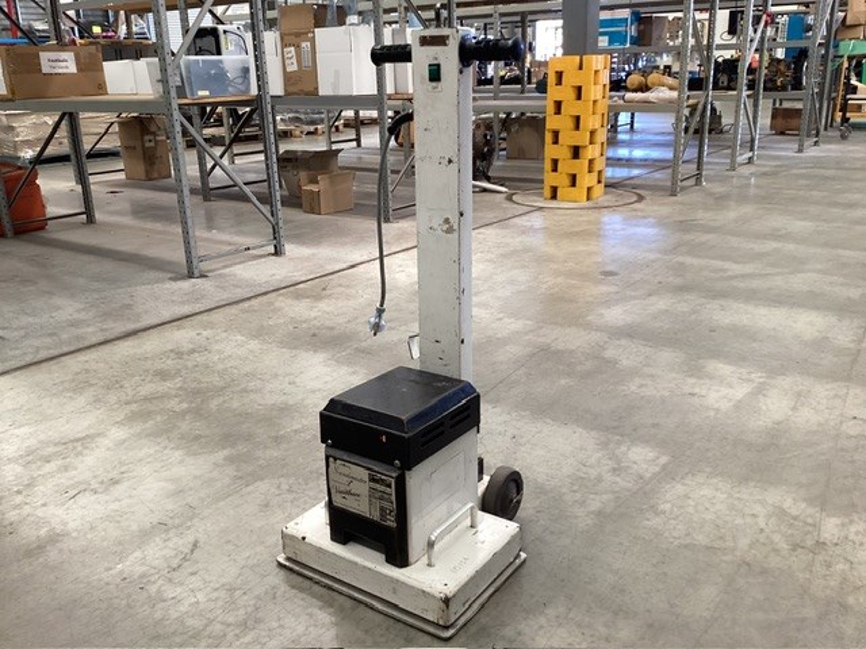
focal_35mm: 31
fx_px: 776
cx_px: 433
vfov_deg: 45.4
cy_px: 324
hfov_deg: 58.4
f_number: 2.4
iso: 100
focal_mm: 3.3
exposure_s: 1/50
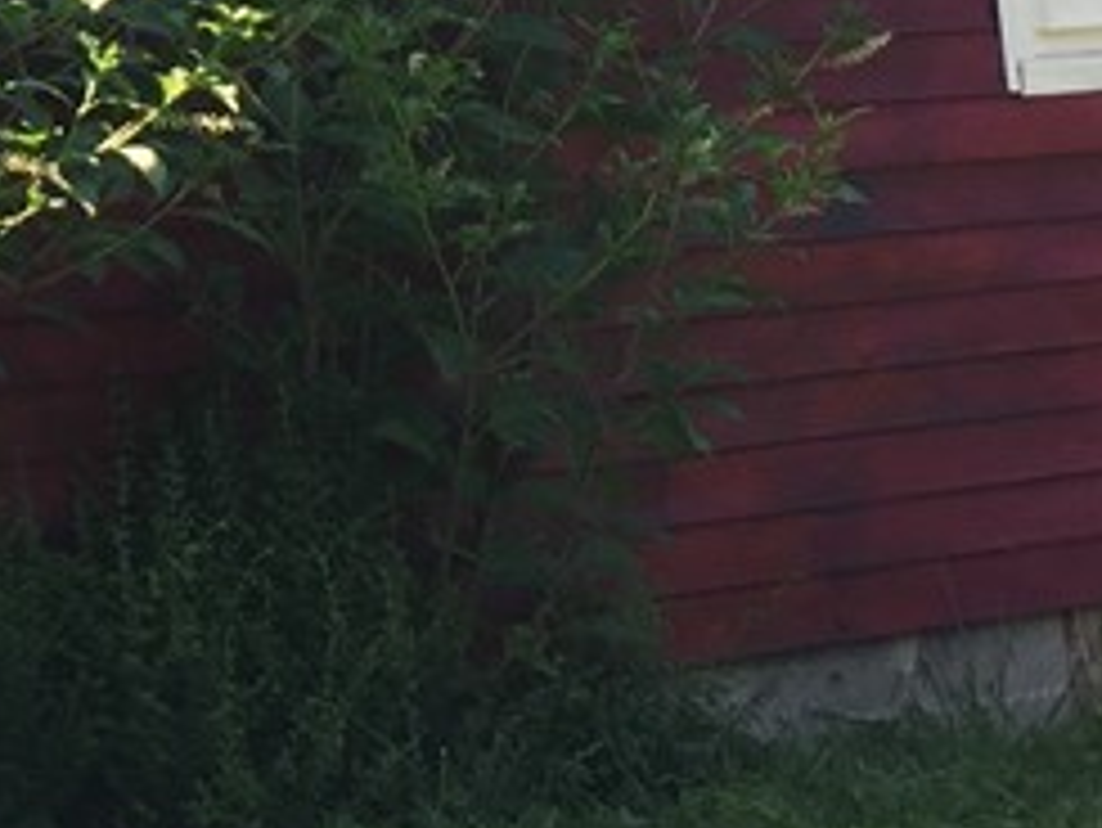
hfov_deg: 15.7
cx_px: -189
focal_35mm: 121
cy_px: -202
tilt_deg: +6.3
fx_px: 3854
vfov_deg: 12.0
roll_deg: +0.6
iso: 32
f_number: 2.2
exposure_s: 1/408
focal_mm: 4.15
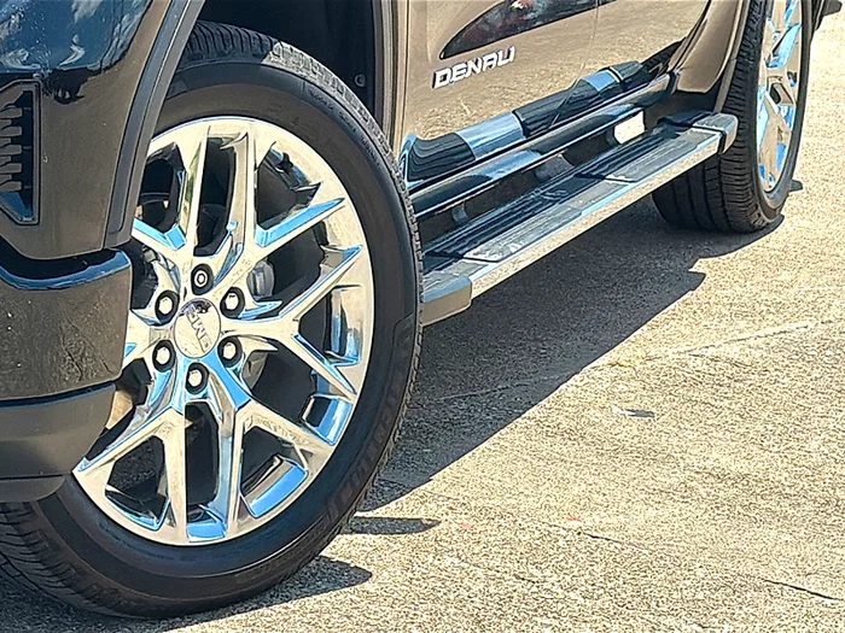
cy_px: 316
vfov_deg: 14.8
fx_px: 2441
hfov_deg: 19.6
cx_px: 422
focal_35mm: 100
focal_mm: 6.86
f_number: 1.78
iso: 80
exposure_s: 1/4608
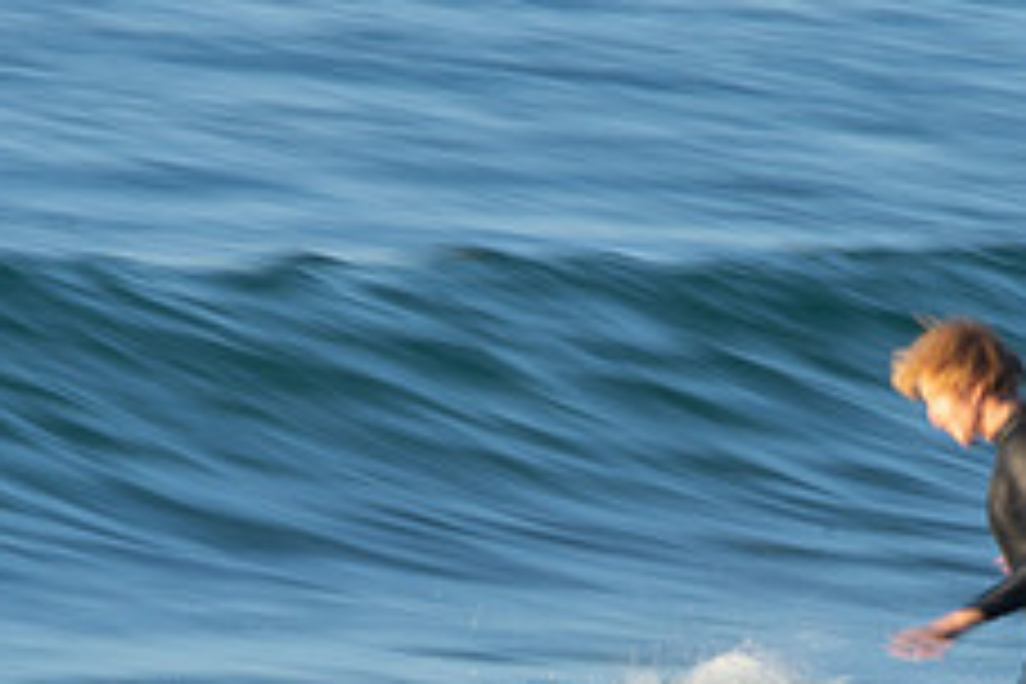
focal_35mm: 1908
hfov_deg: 1.1
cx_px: 918
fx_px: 54374
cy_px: 790
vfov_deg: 0.7
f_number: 22
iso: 100
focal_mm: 500
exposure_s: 1/15
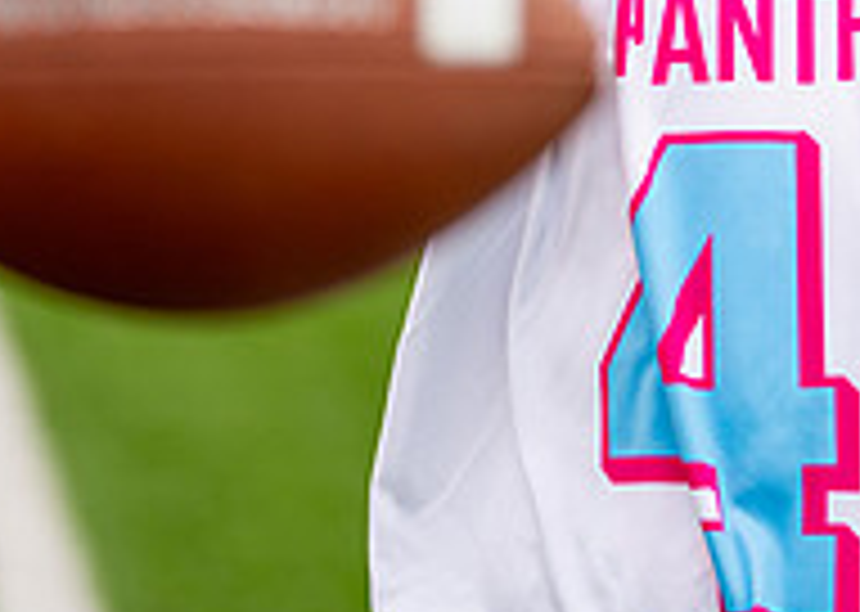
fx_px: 4367
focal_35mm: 179
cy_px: -232
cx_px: 851
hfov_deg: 11.1
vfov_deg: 7.9
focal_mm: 50
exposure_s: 1/10000
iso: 100
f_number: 1.2
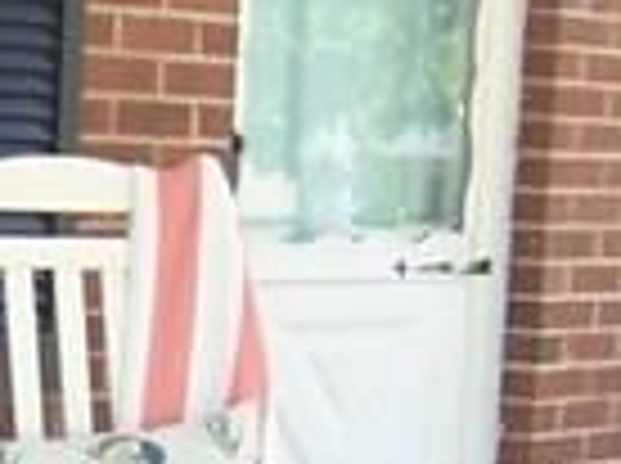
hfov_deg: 11.4
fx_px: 3062
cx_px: -45
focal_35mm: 171
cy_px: 568
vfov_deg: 8.6
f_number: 2.8
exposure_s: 1/60
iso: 64
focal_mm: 3.8
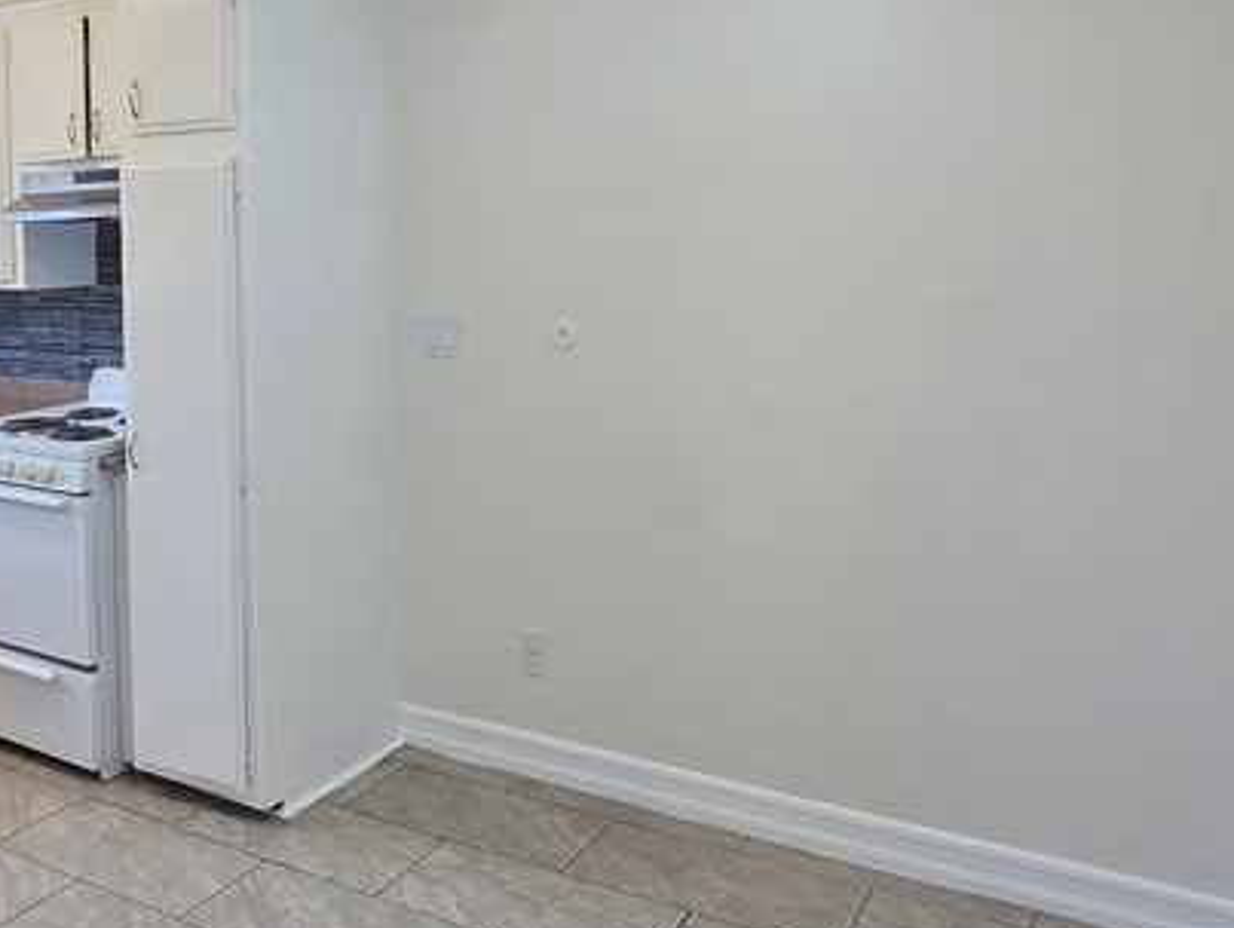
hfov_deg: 53.6
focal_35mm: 33
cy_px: 285
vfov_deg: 42.2
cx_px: 358
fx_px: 1177
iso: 125
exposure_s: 1/120
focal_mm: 2.2
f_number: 1.9
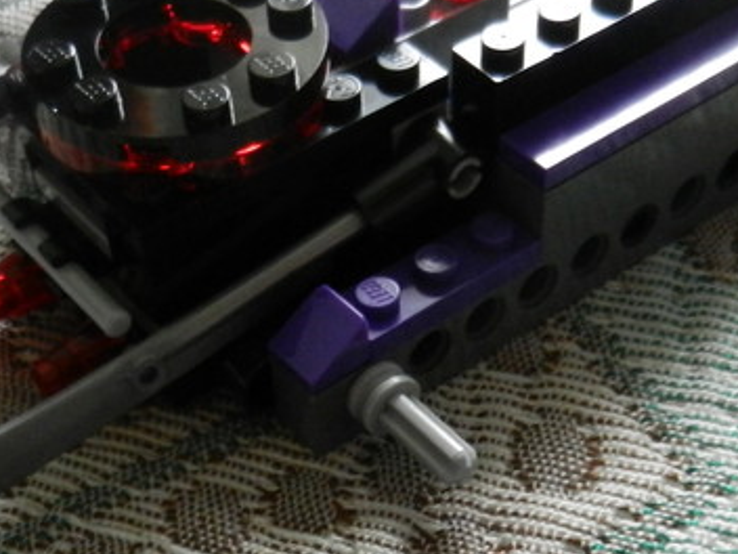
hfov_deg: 30.3
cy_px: 542
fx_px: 1364
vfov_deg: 22.1
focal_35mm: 64
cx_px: 400
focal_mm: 4.5
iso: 640
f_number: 3.5
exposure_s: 1/30
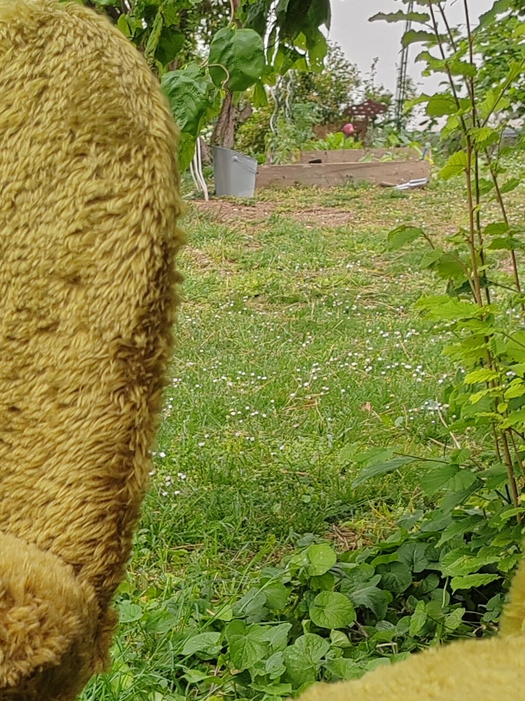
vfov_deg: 21.8
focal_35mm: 84
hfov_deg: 16.9
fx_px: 1699
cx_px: -86
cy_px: 811
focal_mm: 5.52
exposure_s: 1/130
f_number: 1.9
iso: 100
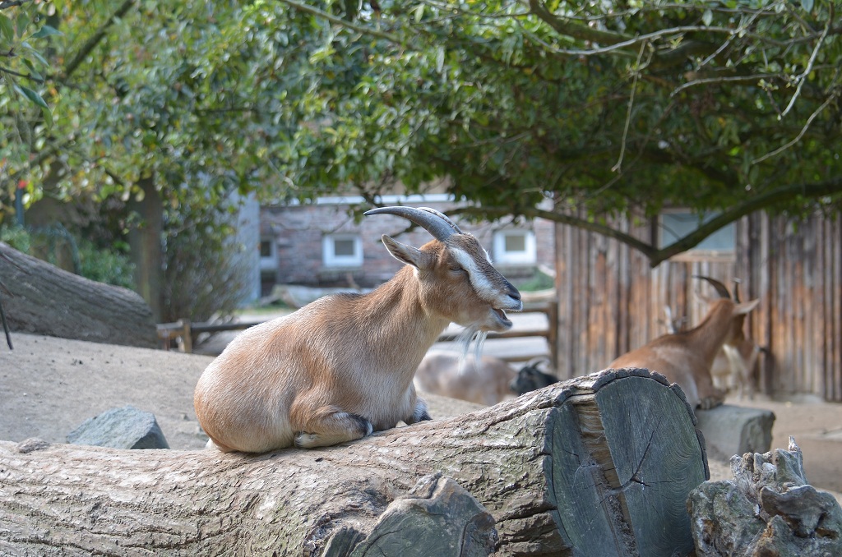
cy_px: 278
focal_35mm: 112
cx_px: 421
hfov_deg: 18.2
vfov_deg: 12.1
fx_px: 2626
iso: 100
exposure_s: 1/13
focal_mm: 75
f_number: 4.5
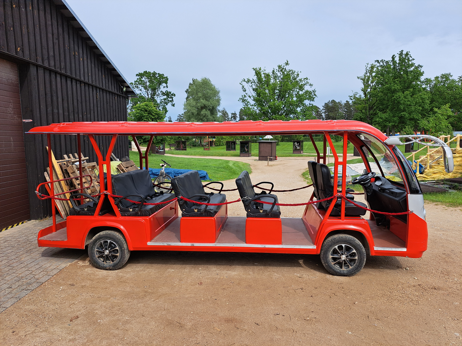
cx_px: 231
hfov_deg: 71.6
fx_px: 320
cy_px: 173
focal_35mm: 24
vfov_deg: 56.8
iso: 50
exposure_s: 1/1527
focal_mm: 5.23
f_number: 1.8
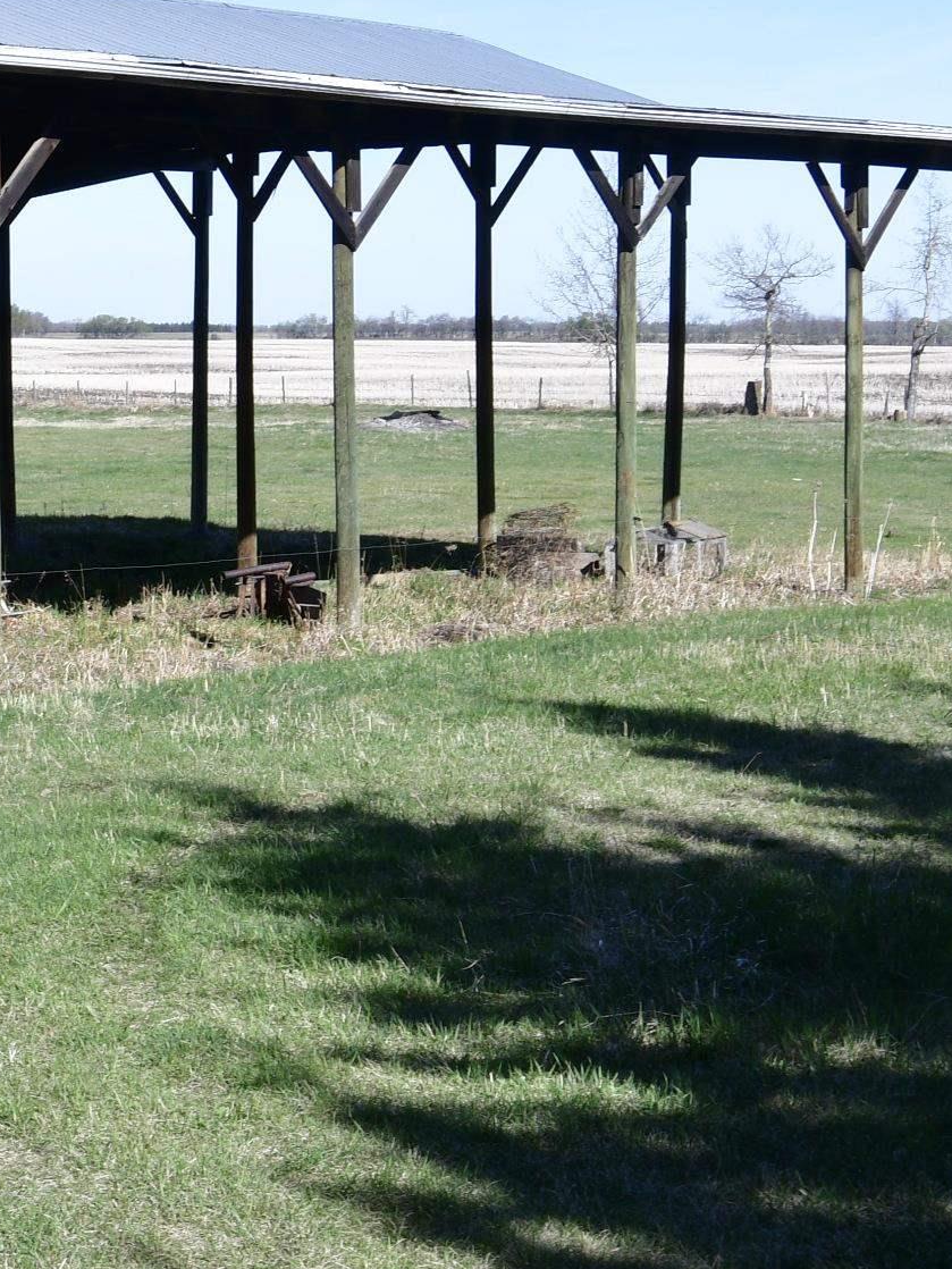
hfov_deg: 18.2
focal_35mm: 79
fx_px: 2896
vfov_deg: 24.6
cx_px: 18
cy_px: 461
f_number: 13
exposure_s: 1/30
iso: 160
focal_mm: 22
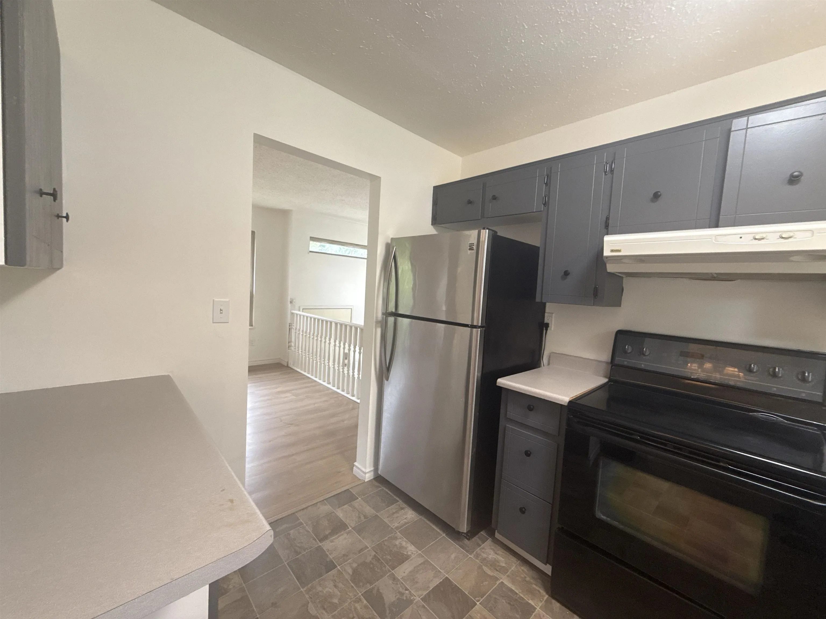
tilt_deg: -3.5
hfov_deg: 102.1
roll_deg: -3.1
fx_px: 334
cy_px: 310
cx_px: 413
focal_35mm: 14
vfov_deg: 85.7
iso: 200
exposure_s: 1/60
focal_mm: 2.22
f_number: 2.2
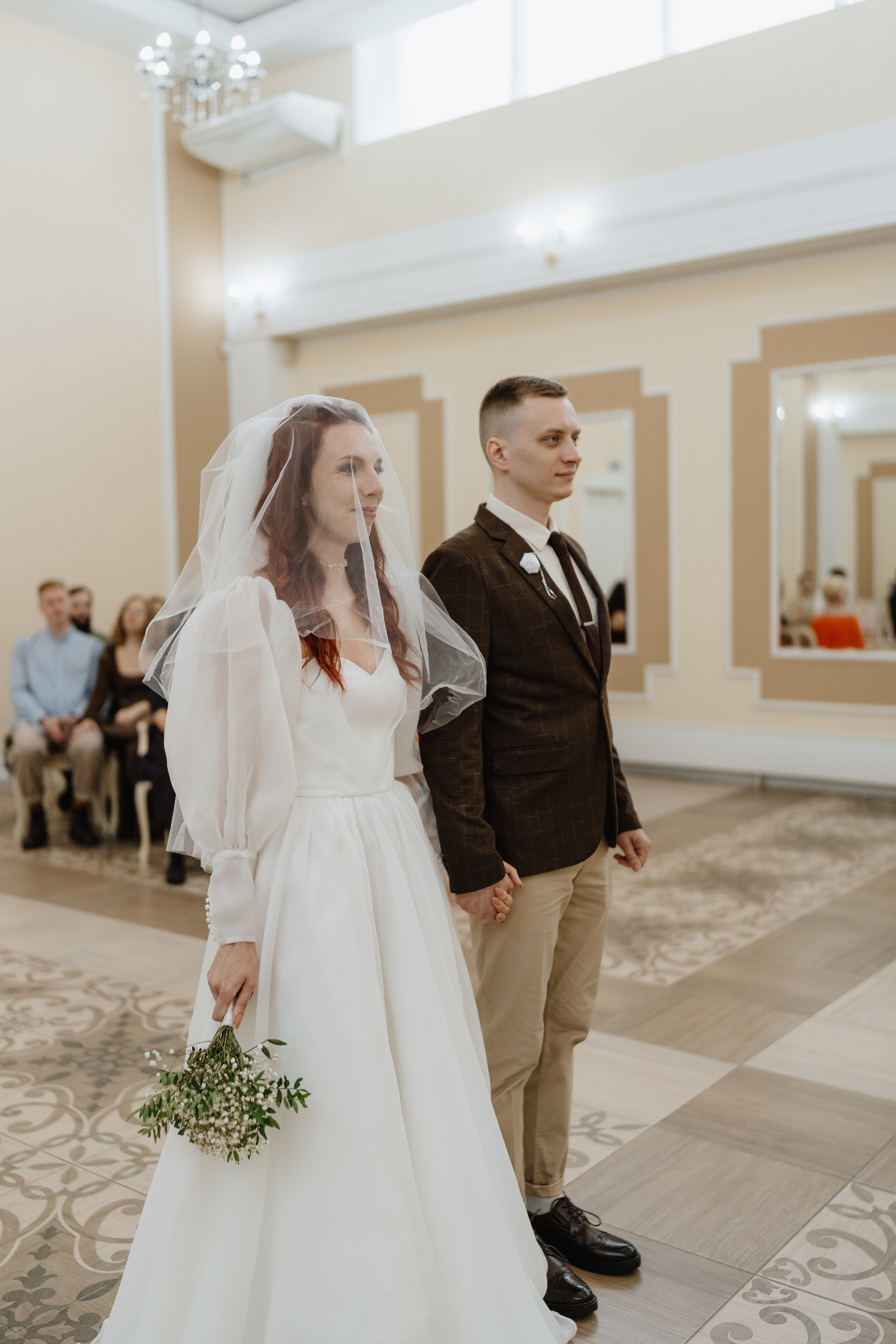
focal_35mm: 37
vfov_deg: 51.9
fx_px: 1381
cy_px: 660
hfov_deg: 35.9
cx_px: 425
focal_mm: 35
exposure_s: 1/1000
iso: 800
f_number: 1.4
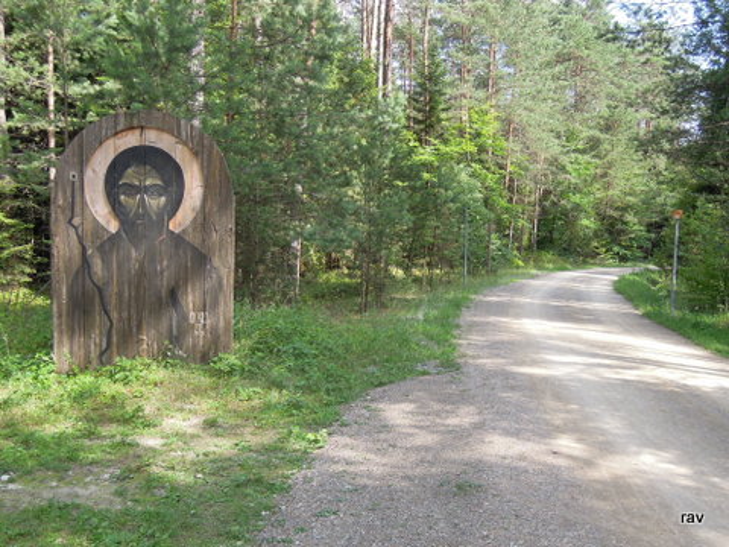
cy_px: 274
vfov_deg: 40.7
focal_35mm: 35
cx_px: 364
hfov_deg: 52.6
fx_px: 737
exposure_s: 1/320
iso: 160
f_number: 3.2
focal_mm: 6.3
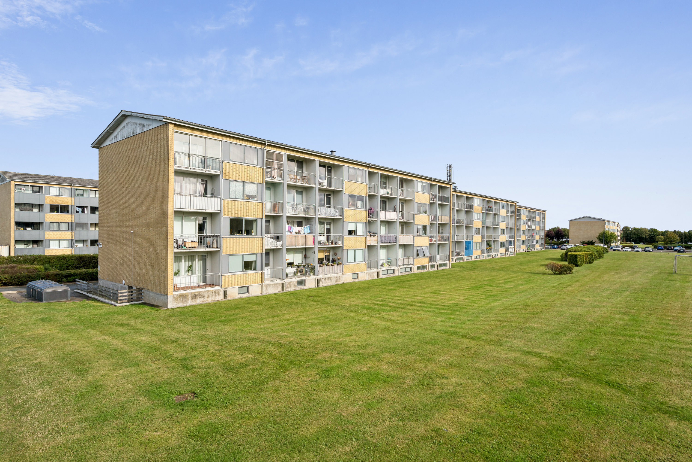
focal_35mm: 20
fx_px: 384
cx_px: 346
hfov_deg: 84.0
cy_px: 231
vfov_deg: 61.9
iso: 500
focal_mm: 20
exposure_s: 1/800
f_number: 7.1
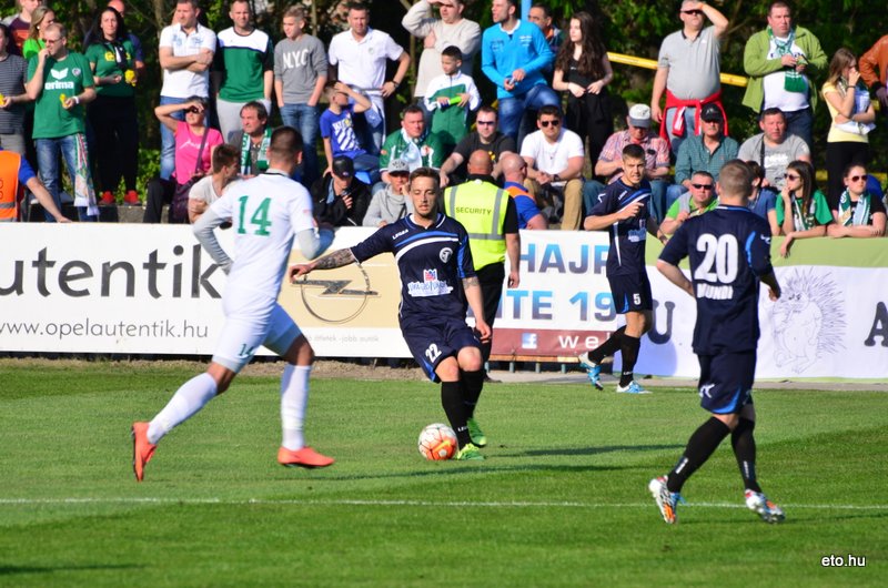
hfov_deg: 4.6
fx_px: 11078
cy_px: 294
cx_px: 444
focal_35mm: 450
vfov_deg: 3.0
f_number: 5.6
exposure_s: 1/250
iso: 100
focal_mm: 300
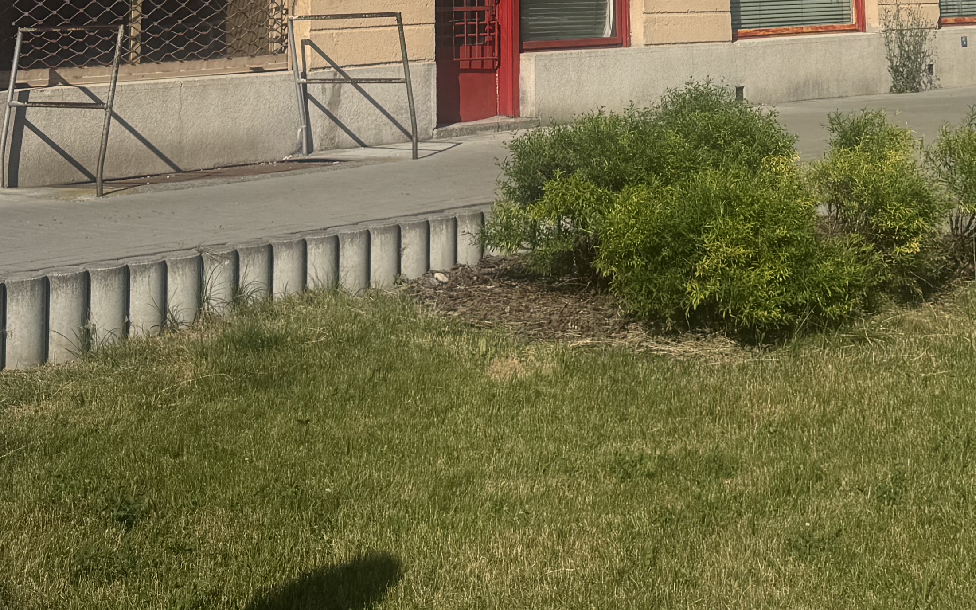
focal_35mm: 66
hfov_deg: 30.5
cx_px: 753
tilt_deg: +8.3
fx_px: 1755
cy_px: -267
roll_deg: +1.5
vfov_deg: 17.9
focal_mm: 6.76
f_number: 1.78
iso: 80
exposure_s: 1/7092
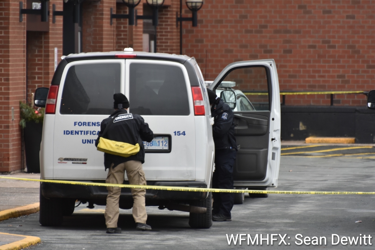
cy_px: 125
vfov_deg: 3.1
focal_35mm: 450
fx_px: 4686
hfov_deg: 4.6
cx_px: 188
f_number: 5.6
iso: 500
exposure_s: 1/320
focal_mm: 300
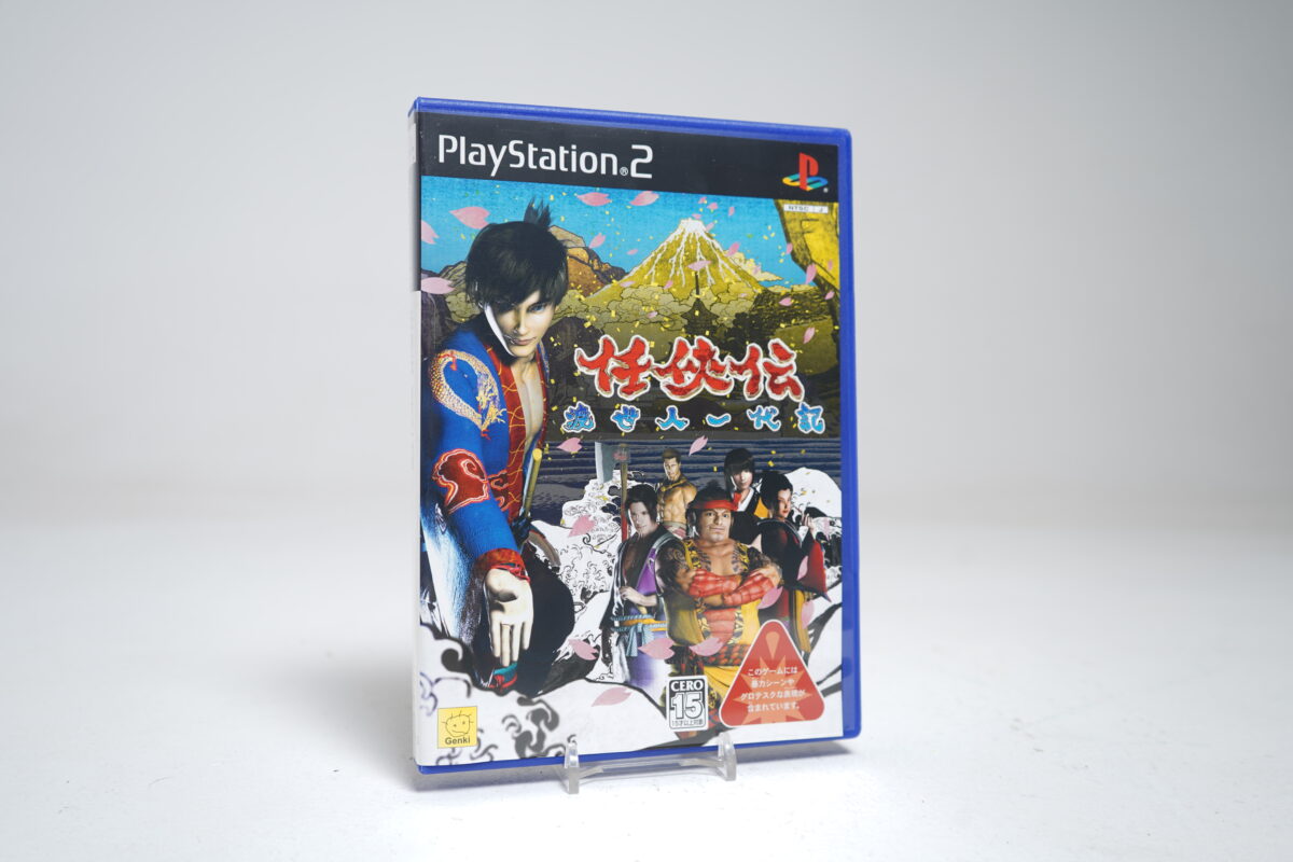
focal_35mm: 32
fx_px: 1149
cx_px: 646
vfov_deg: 41.1
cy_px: 431
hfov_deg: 58.7
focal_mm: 32
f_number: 5
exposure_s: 1/5
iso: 64
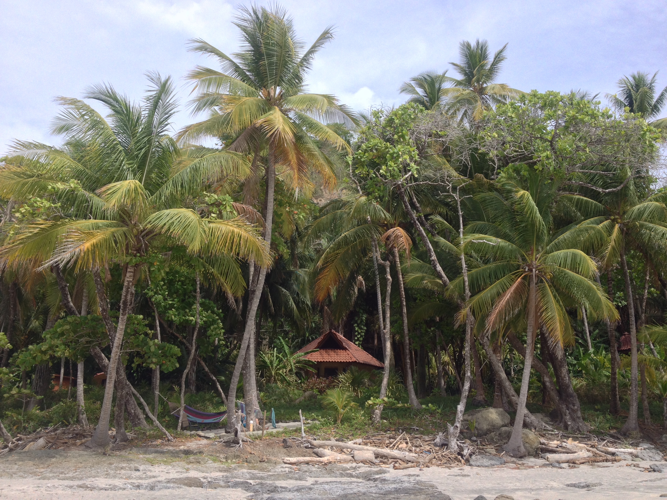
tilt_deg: +15.9
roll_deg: -1.2
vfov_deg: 40.7
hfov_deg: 52.6
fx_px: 674
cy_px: 250
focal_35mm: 35
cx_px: 334
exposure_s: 1/824
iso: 50
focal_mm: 4.28
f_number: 2.4
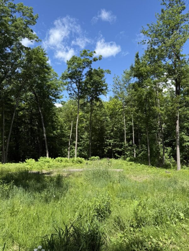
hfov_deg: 56.8
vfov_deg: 71.6
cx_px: 94
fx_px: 175
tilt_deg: +4.9
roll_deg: +0.5
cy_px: 126
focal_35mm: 24
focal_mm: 6.76
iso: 80
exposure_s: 1/2110
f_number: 1.78
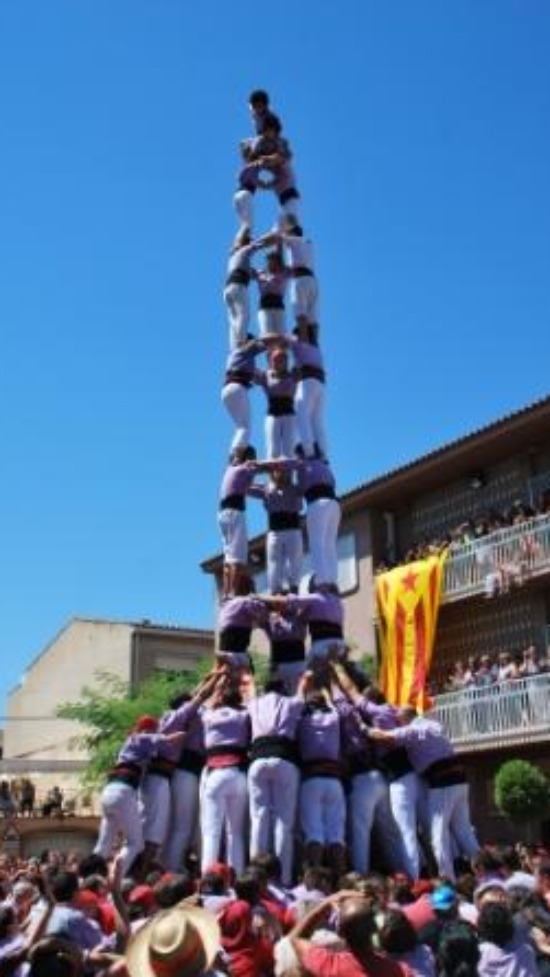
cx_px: 280
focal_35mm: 40
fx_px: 1024
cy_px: 488
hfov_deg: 30.1
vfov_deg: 51.0
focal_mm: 25
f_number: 8
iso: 100
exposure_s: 1/250
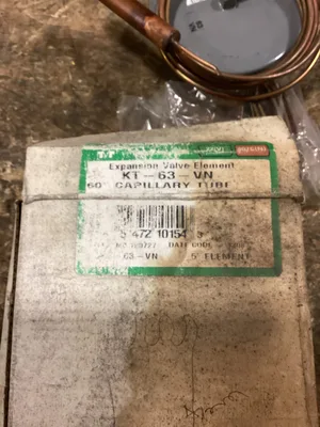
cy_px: 214
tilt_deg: -72.9
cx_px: 160
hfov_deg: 45.4
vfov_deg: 58.4
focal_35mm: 31
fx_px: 382
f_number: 2.4
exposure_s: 1/40
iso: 320
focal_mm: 3.3
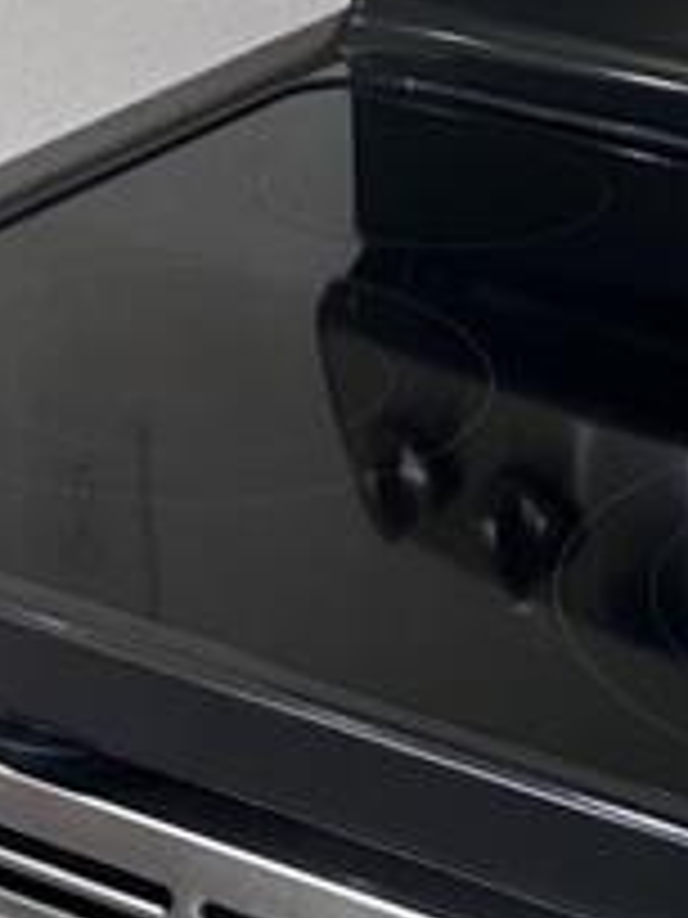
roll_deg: -1.0
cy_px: -652
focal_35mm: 141
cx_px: 283
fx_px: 3737
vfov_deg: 12.9
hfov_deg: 10.5
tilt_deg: -7.6
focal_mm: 6.86
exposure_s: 1/120
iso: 80
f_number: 1.78
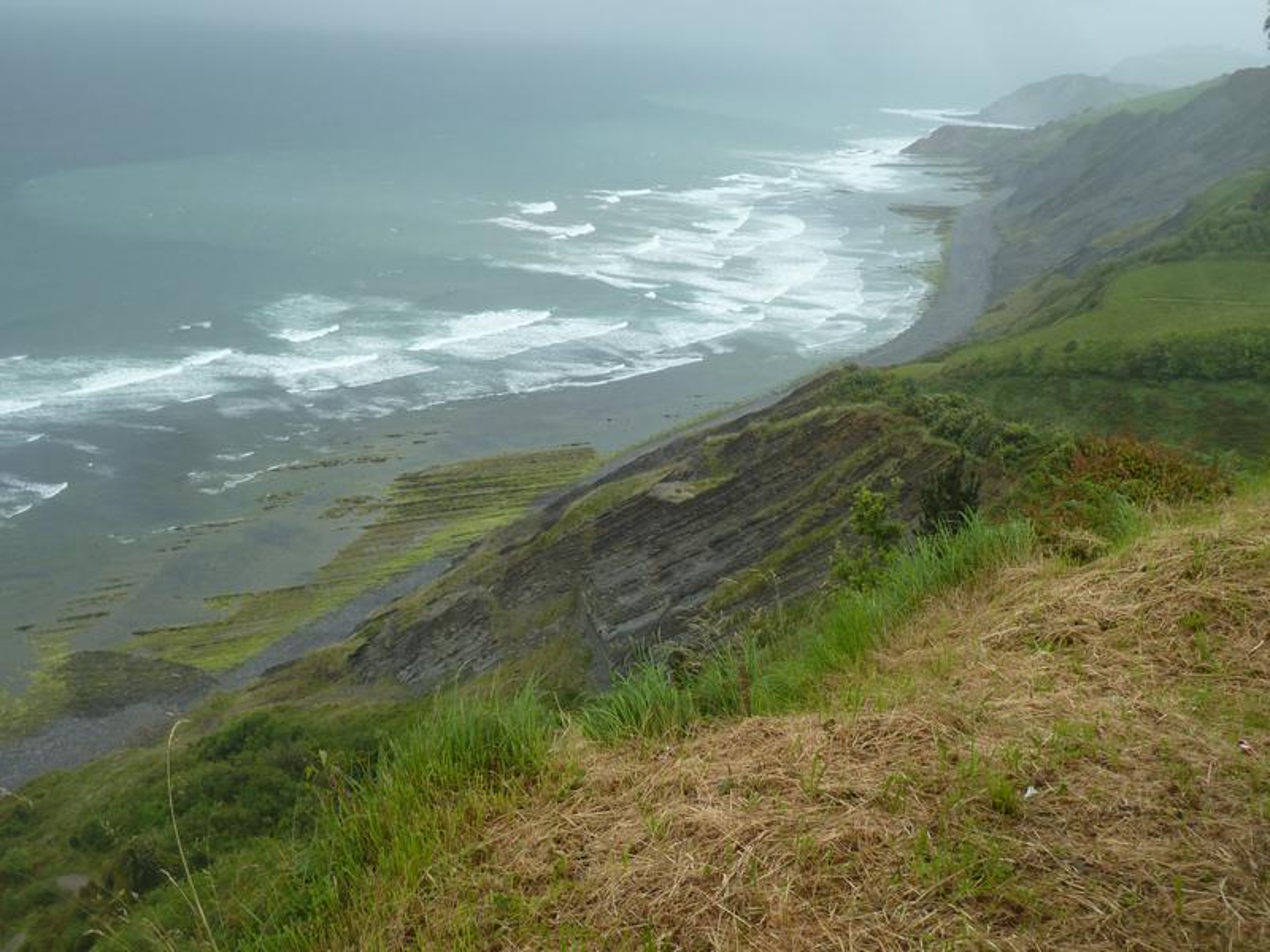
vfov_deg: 36.0
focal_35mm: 40
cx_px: 635
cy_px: 476
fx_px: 1468
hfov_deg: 46.8
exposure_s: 1/160
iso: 80
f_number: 4
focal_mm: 6.5
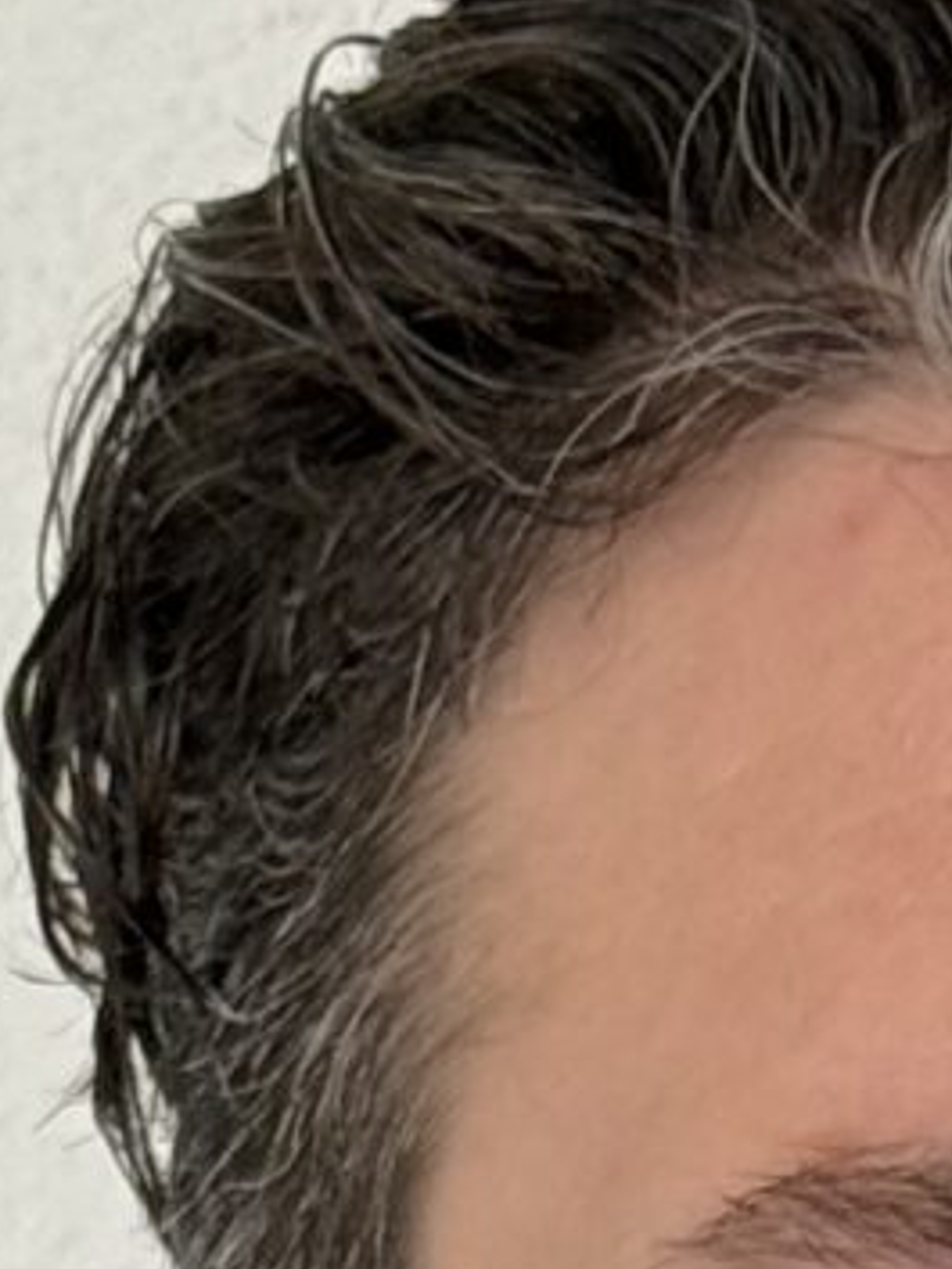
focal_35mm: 348
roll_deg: +3.5
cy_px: 2671
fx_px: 12753
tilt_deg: +1.9
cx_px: 1757
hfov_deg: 4.2
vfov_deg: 5.6
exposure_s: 1/50
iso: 100
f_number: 1.78
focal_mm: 6.76
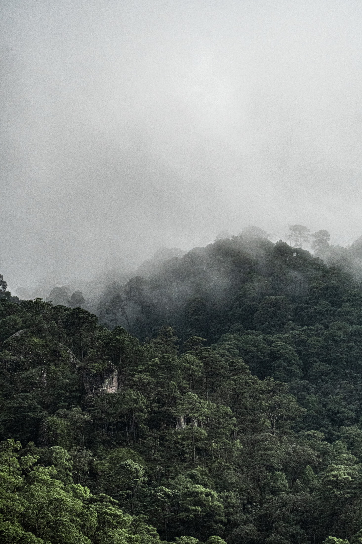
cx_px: 181
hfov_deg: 6.8
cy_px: 272
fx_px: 3055
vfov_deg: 10.2
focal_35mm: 202
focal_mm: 135
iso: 3200
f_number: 7.1
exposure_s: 1/4000
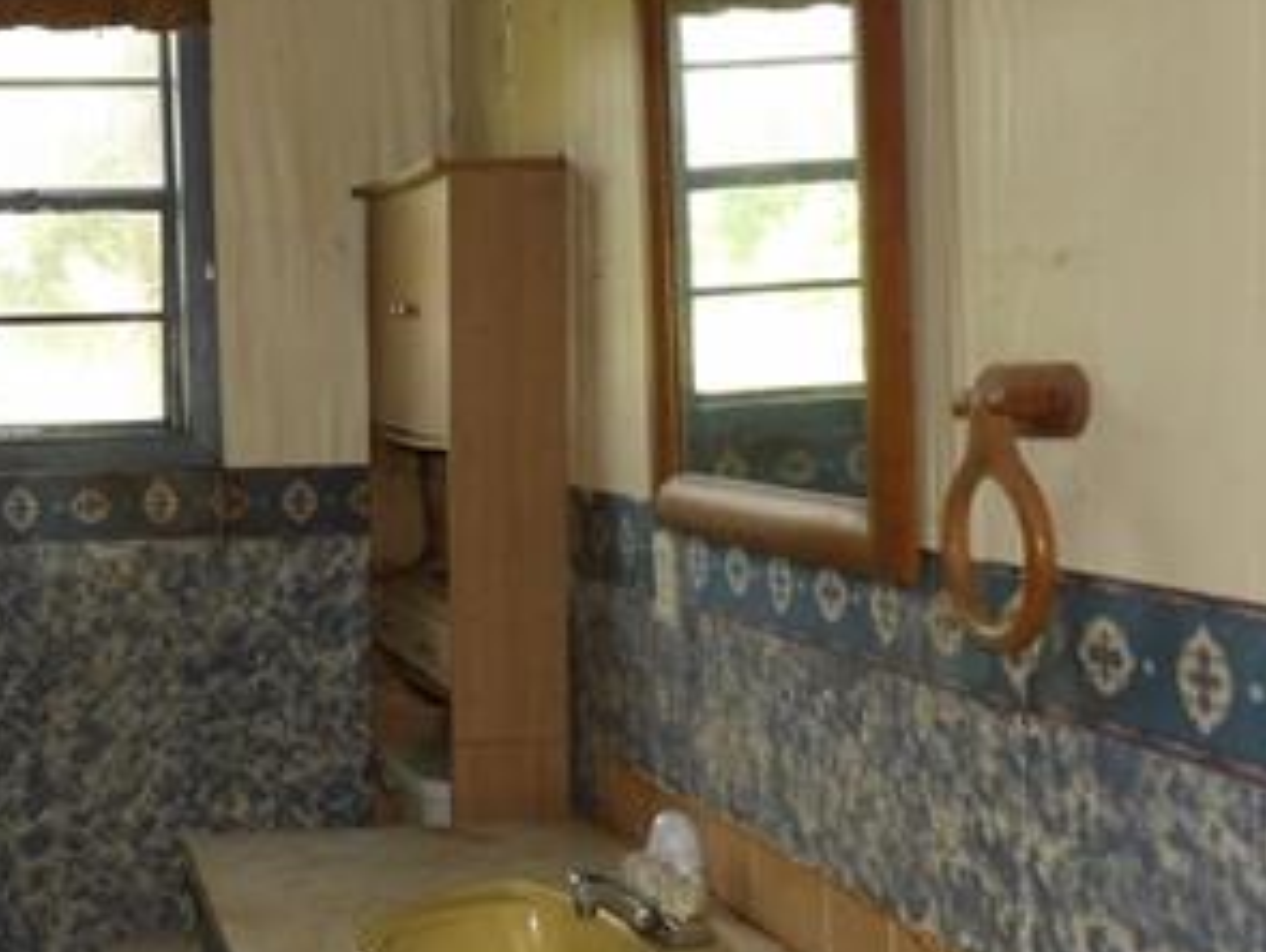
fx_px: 1904
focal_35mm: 52
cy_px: 450
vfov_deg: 28.1
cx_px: 180
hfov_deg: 35.1
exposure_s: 1/33
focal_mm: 4.3
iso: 200
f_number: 3.2
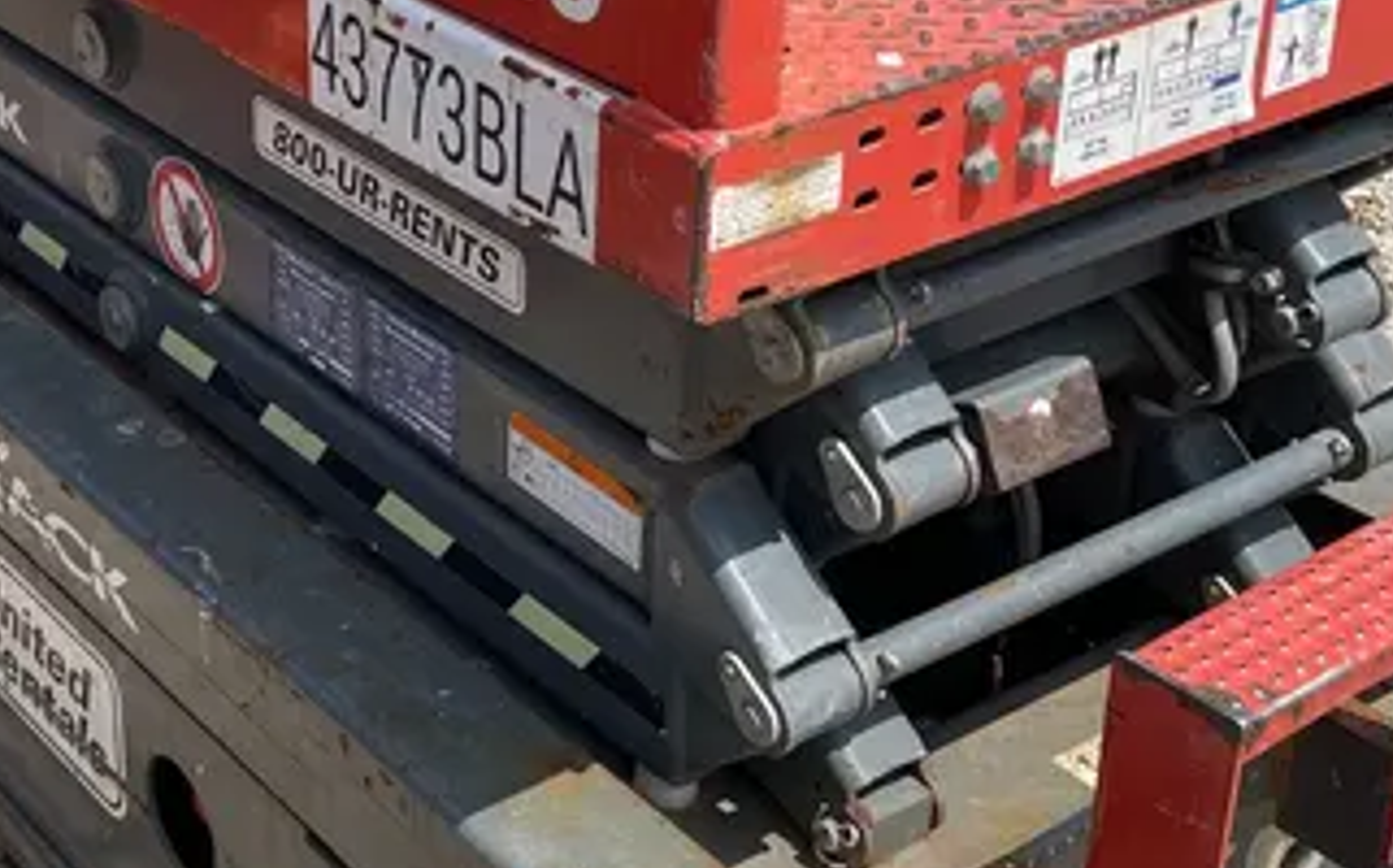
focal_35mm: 63
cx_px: 421
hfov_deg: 32.1
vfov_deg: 20.6
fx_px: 2390
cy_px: 336
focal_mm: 4.2
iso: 50
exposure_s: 1/4831
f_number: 1.6
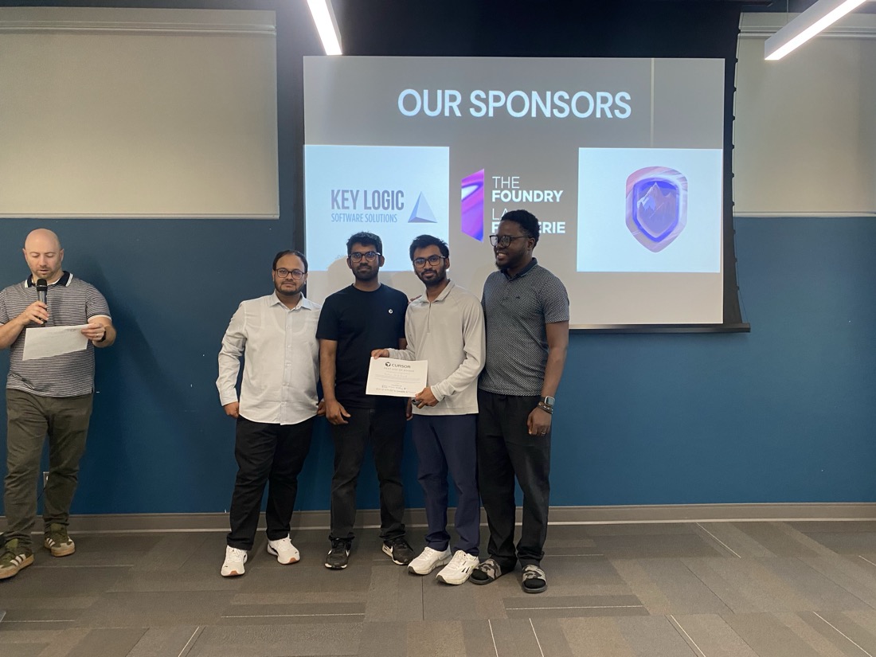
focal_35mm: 26
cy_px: 328
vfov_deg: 53.1
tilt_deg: -0.6
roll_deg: +0.4
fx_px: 658
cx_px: 438
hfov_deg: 67.3
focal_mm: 4.25
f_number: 1.8
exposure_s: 1/59
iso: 160
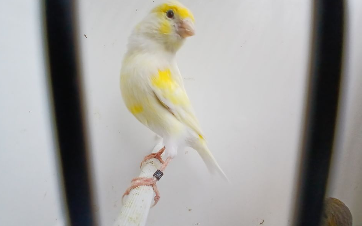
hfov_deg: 88.0
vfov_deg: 62.2
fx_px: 187
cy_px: 121
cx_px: 180
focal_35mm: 19
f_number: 2.2
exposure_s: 1/100
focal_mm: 1.4
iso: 100
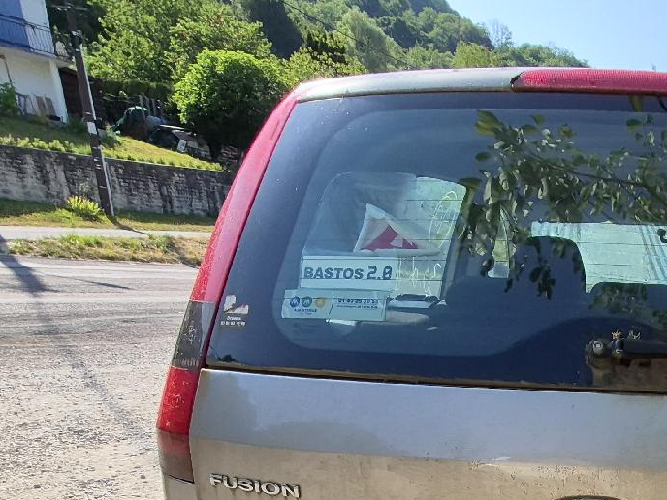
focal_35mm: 34
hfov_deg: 45.4
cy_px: 553
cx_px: 669
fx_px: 655
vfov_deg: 35.5
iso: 40
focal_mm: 1.74
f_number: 2.2
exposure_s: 1/1250
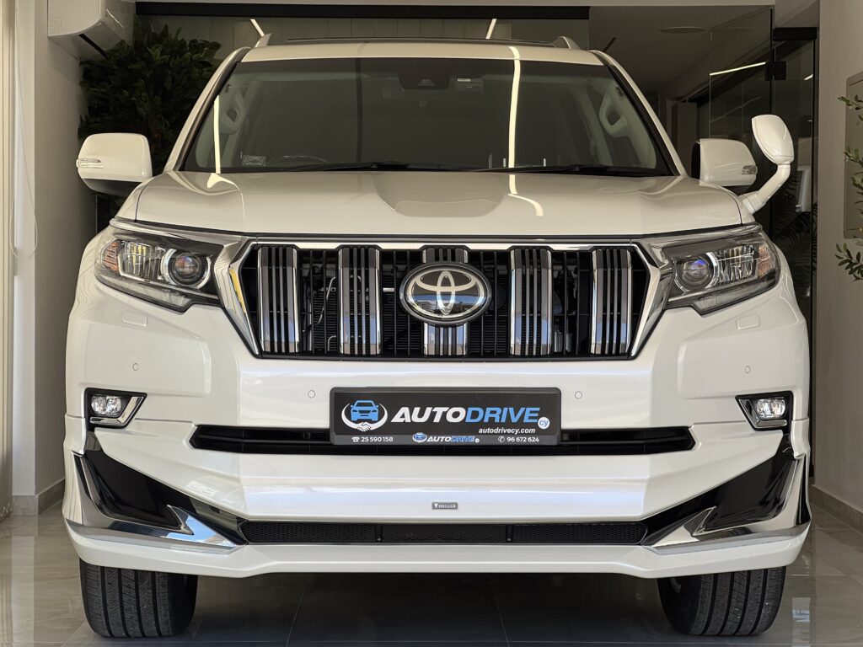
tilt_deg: -2.1
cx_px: 432
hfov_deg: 25.3
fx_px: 1920
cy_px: 324
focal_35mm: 77
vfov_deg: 19.1
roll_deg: -0.4
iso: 32
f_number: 2.8
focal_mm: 9
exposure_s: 1/121
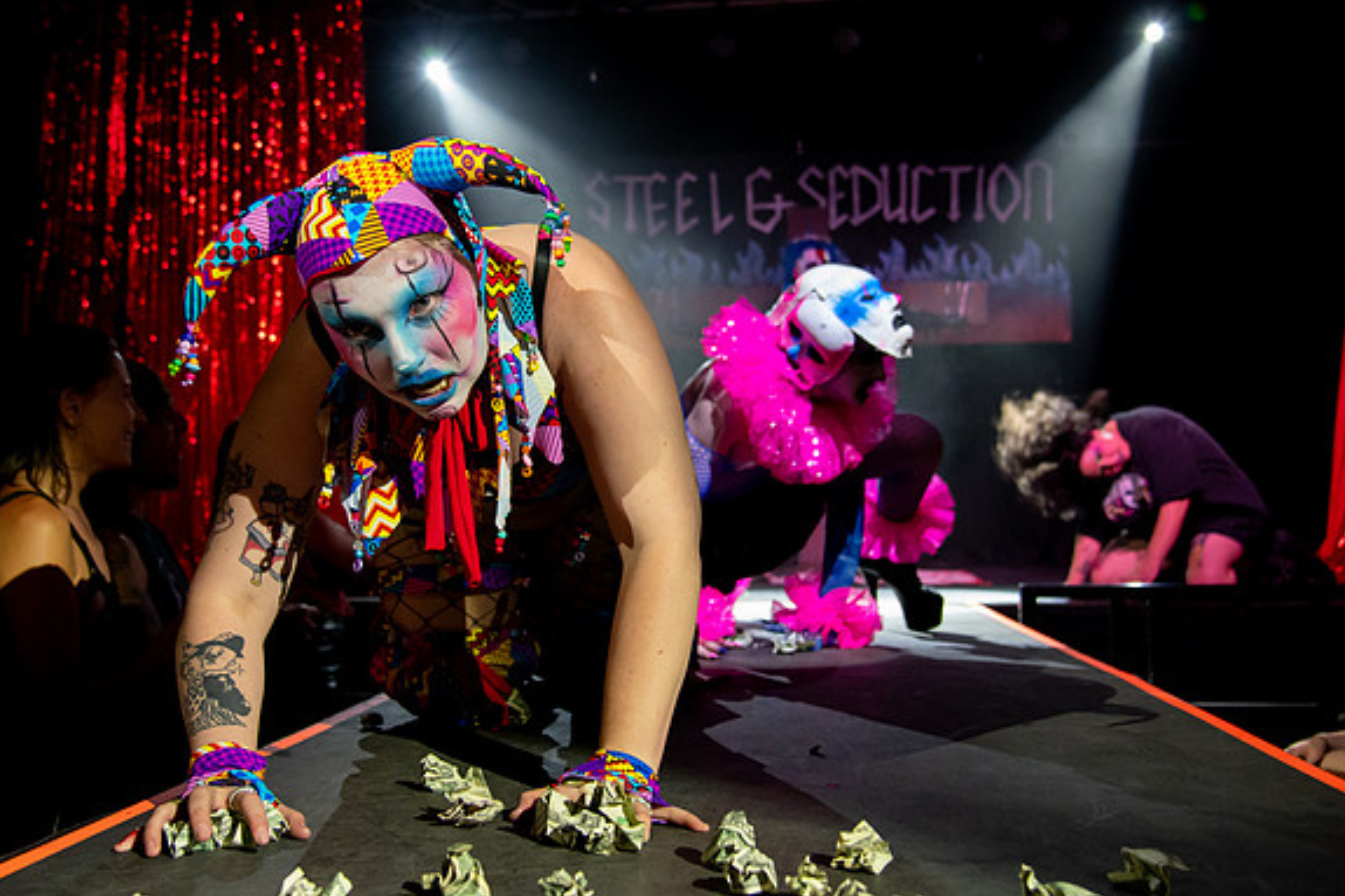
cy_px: 390
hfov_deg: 47.3
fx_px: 1531
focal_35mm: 41
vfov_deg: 32.6
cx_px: 603
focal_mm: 31
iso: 6400
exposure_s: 1/160
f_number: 4
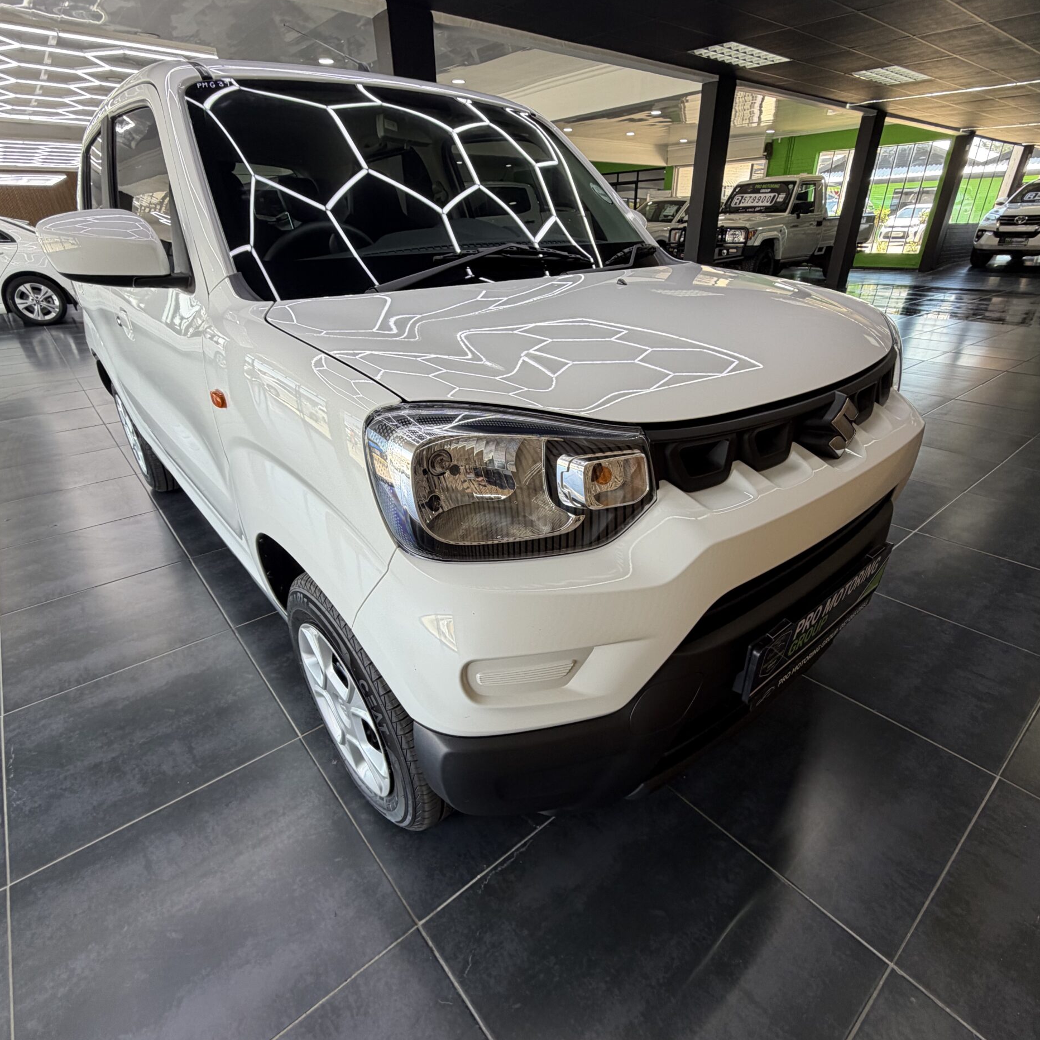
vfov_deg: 83.9
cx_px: 525
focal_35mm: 17
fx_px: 578
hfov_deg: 84.0
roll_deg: +0.7
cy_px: 548
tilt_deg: -28.0
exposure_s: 1/100
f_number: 2.2
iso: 64
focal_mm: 2.22
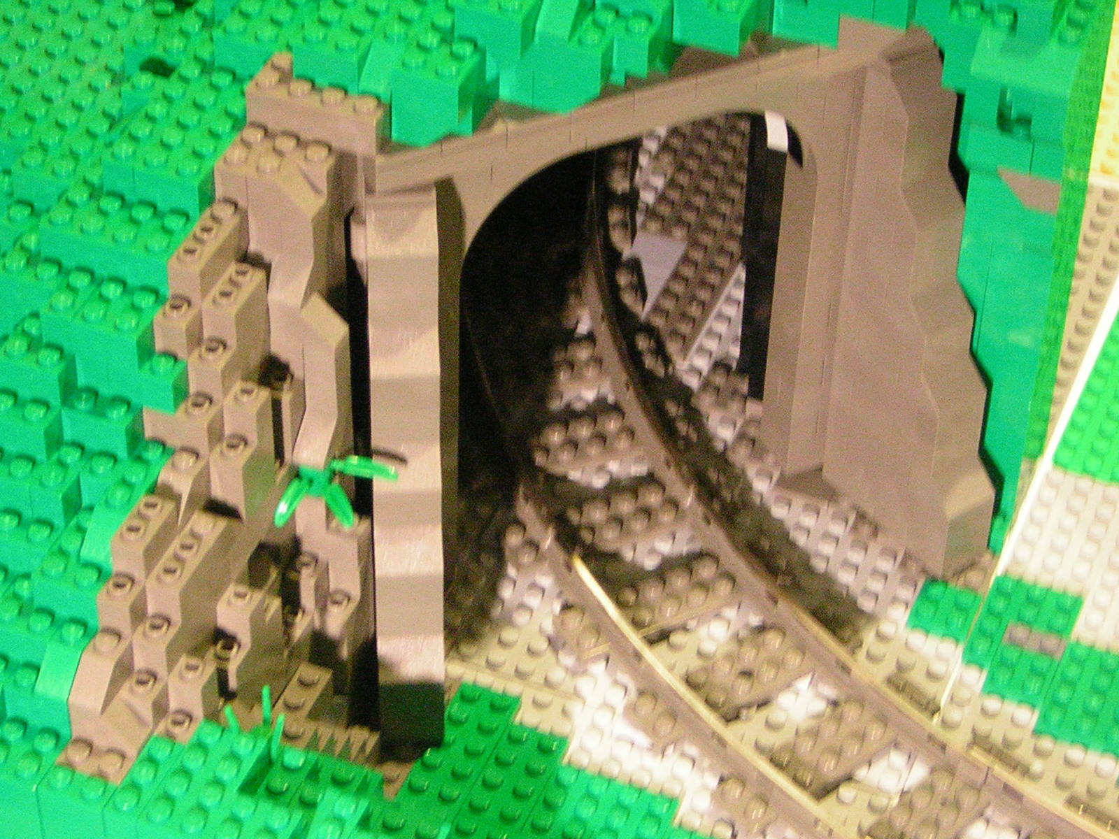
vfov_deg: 14.8
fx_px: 3233
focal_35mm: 100
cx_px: 560
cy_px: 420
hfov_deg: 19.6
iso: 200
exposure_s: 1/1.3
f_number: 4.5
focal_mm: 13.1
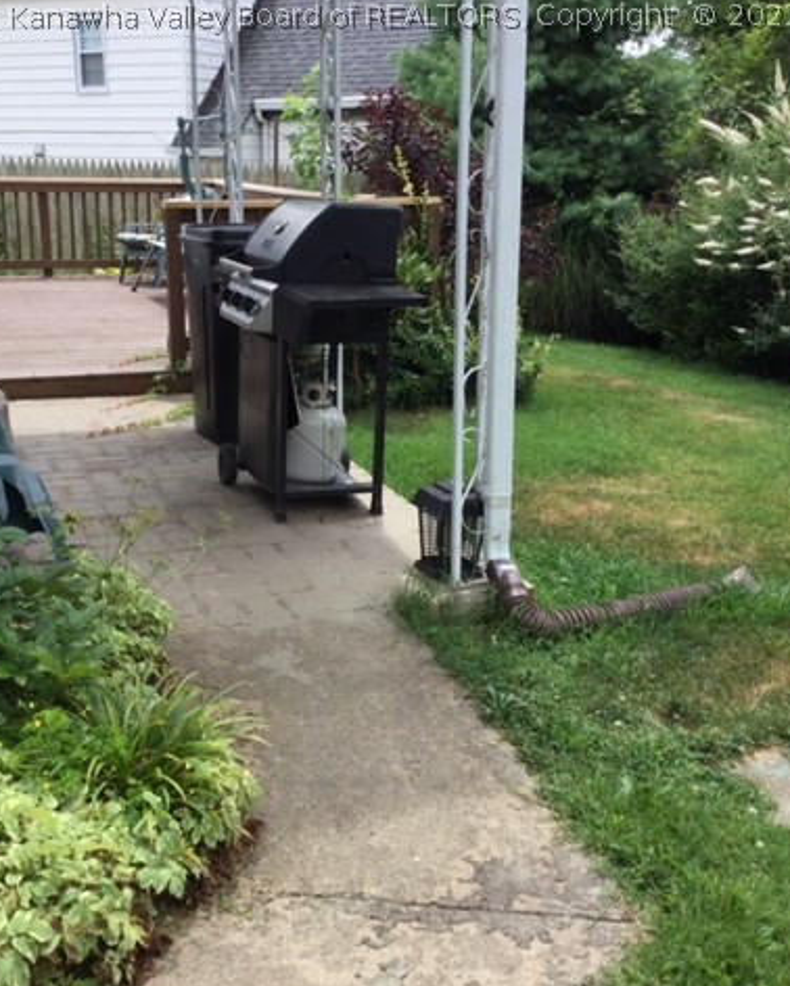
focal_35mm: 41
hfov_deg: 36.5
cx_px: 387
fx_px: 1198
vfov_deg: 44.8
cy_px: 493
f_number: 2.4
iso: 25
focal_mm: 3.3
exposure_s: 1/512
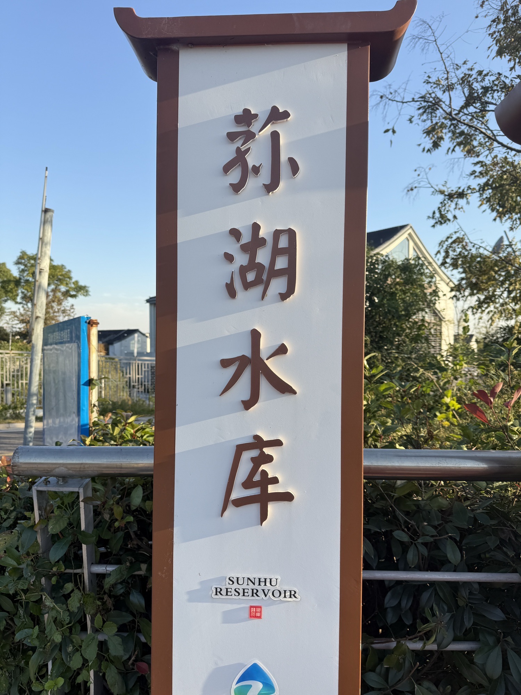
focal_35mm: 24
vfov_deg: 71.6
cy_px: 348
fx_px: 482
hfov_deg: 56.8
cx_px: 260
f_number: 1.78
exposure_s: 1/1464
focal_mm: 6.76
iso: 80
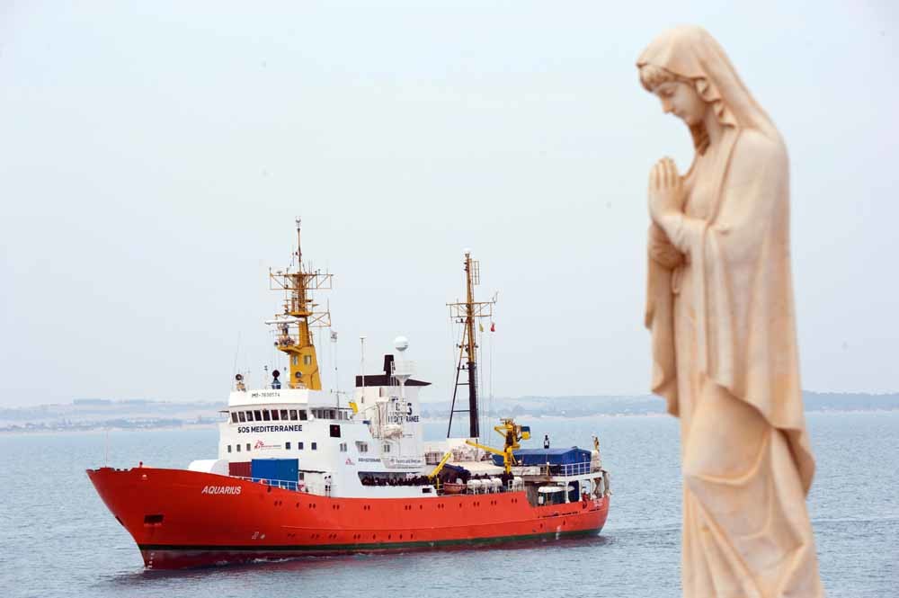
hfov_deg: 11.1
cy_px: 299
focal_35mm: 185
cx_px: 450
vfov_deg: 7.4
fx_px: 4616
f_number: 11
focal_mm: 185
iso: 200
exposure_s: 1/100
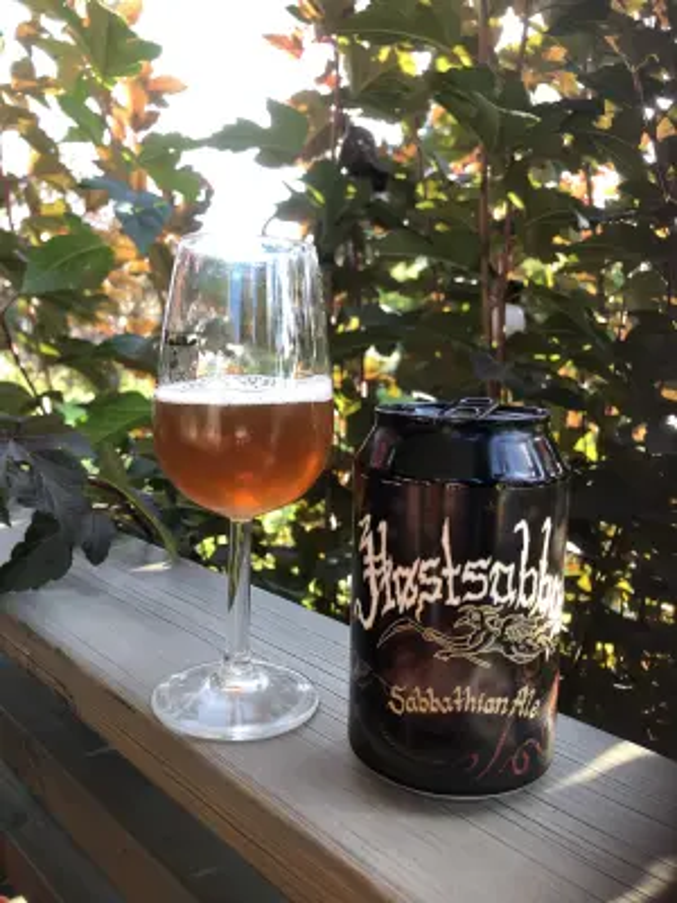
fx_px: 730
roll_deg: -0.1
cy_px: 452
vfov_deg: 63.4
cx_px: 338
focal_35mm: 28
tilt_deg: -8.7
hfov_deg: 49.7
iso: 64
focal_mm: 3.99
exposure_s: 1/120
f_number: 1.8
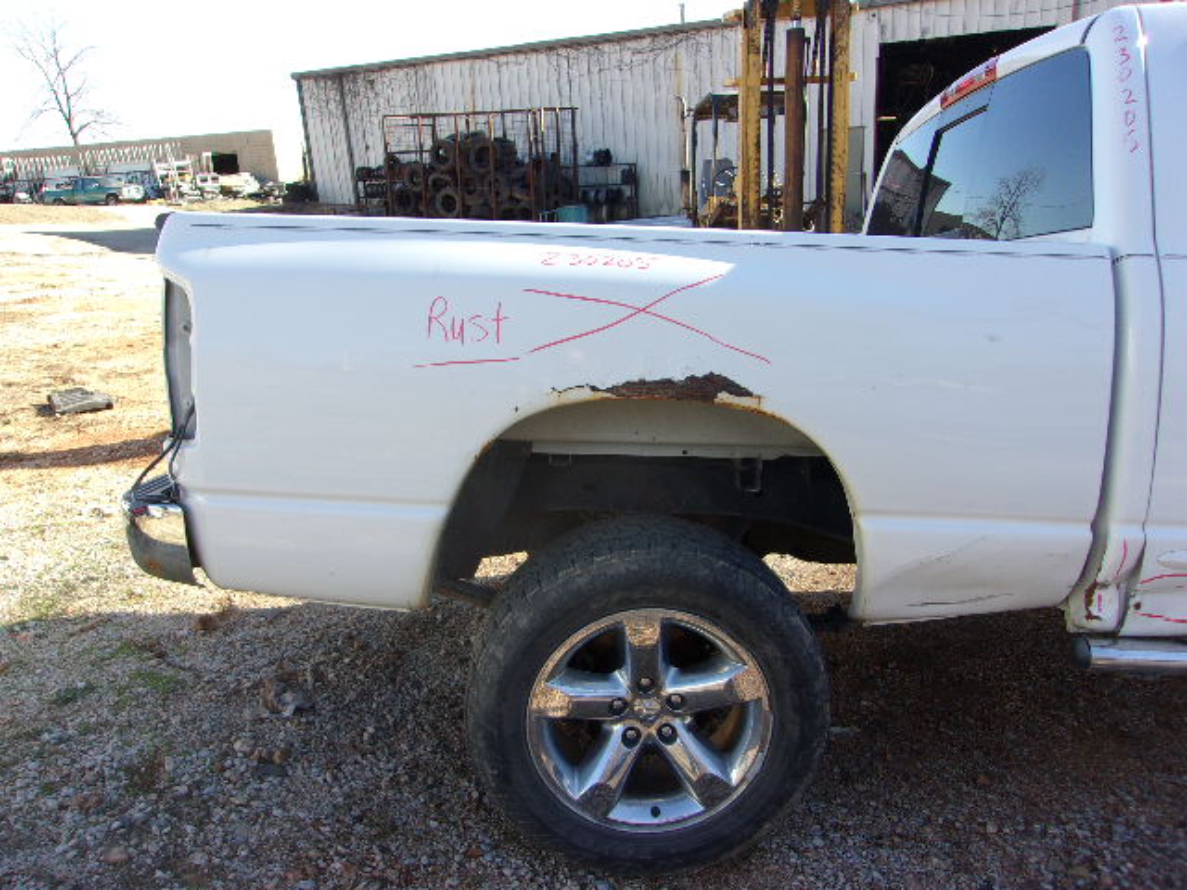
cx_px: 594
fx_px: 926
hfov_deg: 65.3
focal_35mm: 27
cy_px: 445
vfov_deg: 51.4
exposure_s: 1/240
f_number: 3
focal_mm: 4.9
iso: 80
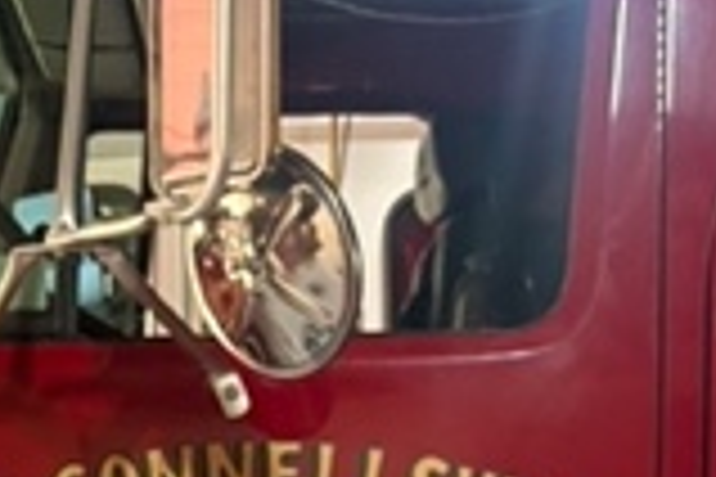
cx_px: 180
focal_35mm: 109
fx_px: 2168
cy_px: 958
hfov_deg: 18.6
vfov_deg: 11.3
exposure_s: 1/40
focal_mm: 5.96
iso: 500
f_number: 1.6
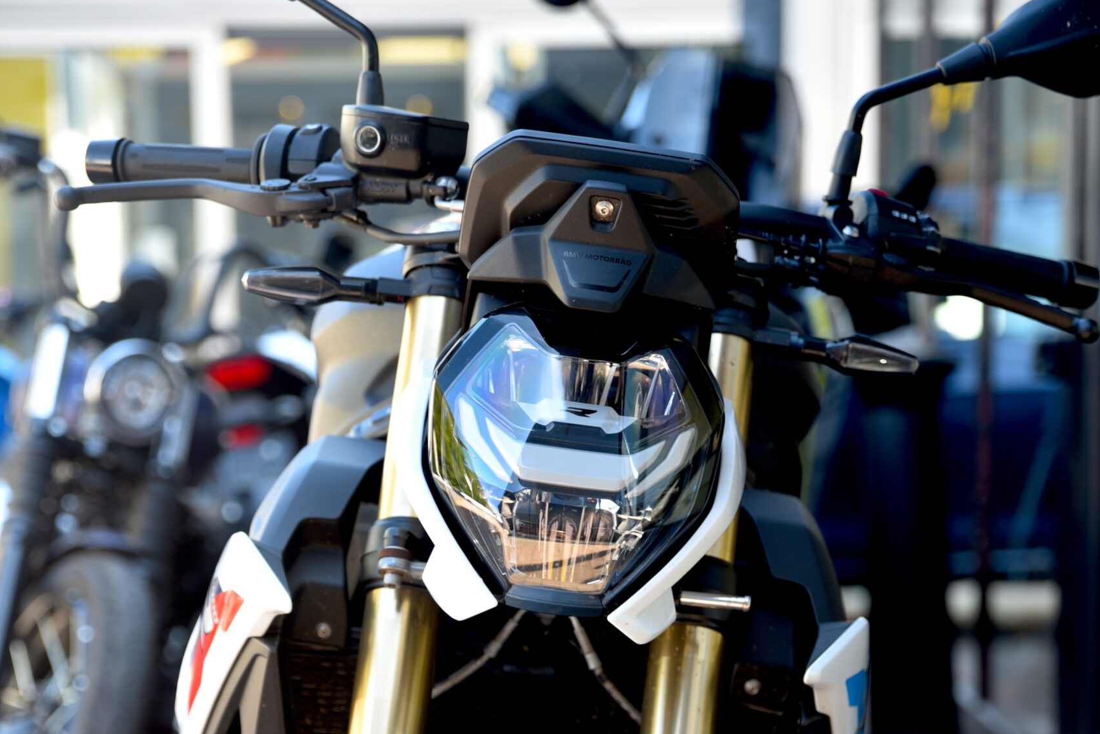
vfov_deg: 12.7
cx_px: 553
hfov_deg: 19.3
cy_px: 751
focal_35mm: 106
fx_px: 3239
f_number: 3.2
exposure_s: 1/60
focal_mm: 70
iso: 100
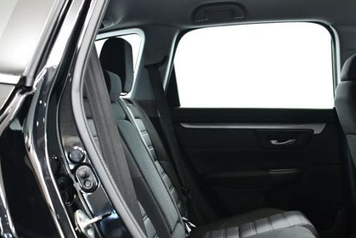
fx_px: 544
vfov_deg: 24.4
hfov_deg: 35.9
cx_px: 235
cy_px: 178
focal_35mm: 55
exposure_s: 1/60
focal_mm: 18
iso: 3200
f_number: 3.5
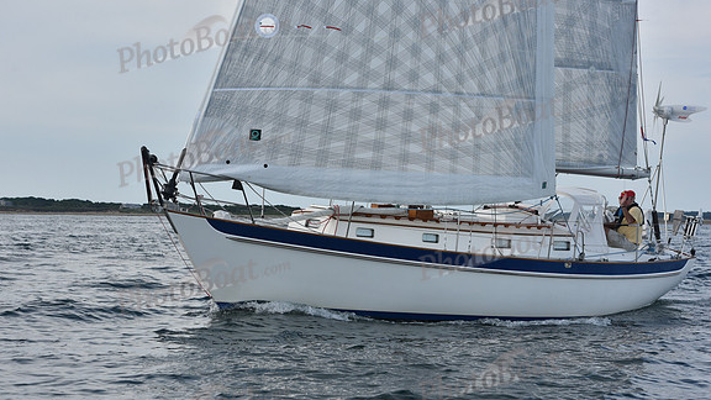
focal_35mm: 97
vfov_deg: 12.5
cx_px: 356
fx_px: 1829
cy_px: 202
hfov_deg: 22.0
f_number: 7.1
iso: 320
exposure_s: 1/1000
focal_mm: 92
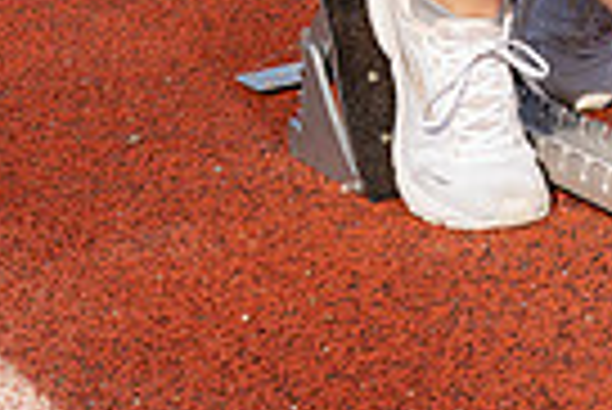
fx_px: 3710
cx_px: 374
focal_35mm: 218
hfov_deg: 9.4
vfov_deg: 6.1
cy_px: -554
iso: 100
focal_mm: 66
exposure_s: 1/250
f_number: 8
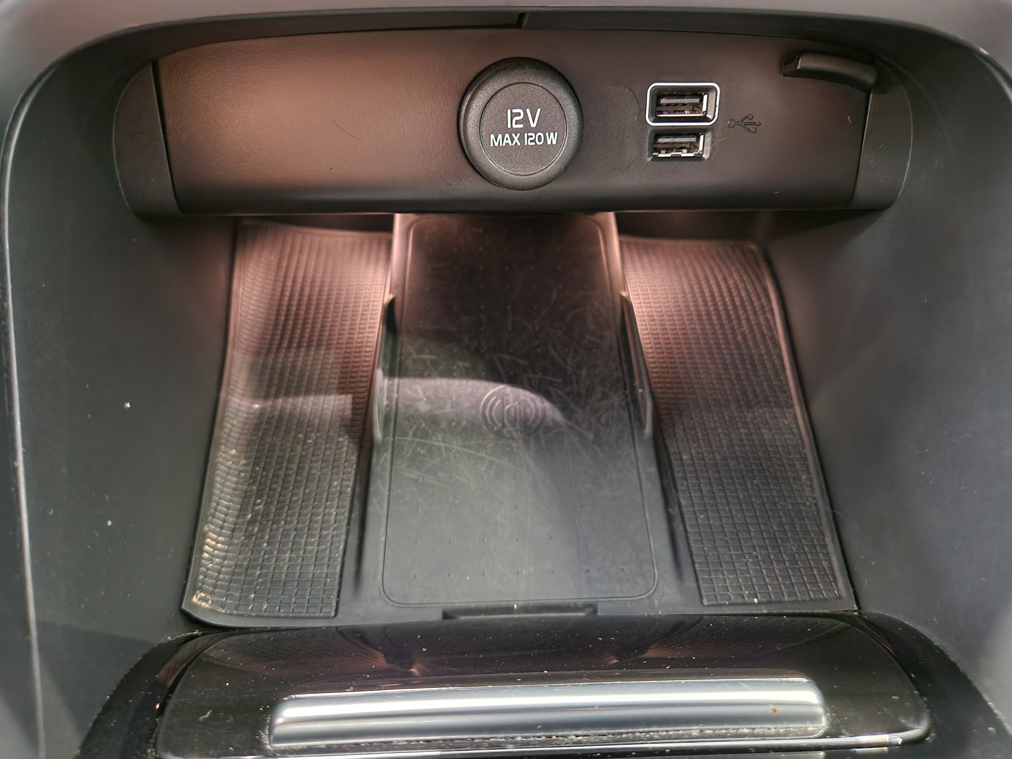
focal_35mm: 23
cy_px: 380
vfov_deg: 58.9
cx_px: 506
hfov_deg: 73.9
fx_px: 672
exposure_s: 1/20
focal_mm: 5.4
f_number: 1.8
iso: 1250
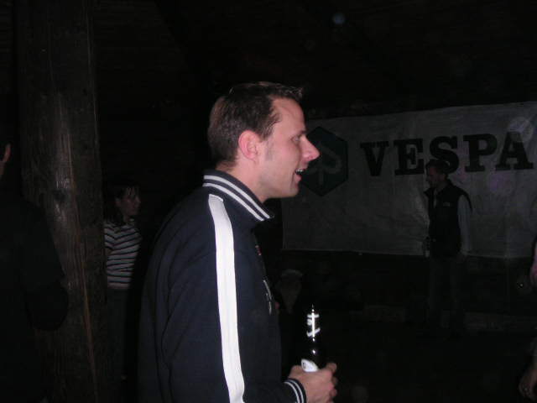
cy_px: 202
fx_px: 589
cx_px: 268
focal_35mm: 38
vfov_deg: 37.7
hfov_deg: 49.0
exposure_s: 1/45
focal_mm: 6
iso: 160
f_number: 2.8
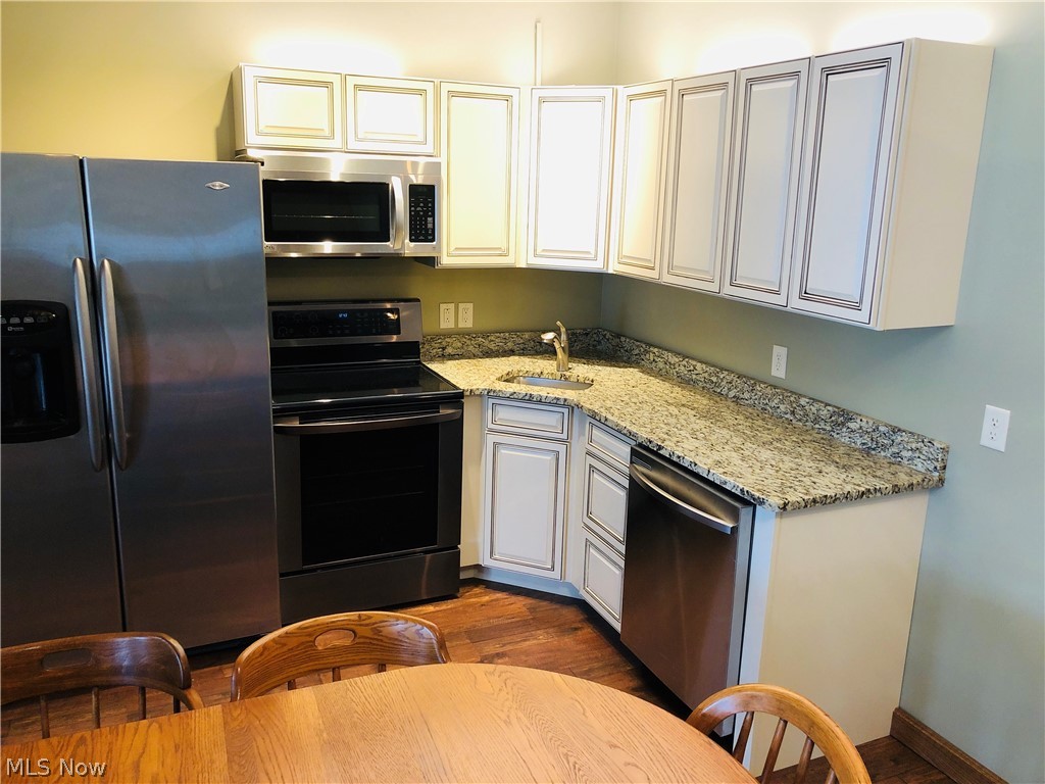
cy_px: 392
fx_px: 845
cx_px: 522
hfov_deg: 63.4
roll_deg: -1.4
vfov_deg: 49.7
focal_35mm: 28
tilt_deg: -13.5
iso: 50
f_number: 1.8
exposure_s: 1/15
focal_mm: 4
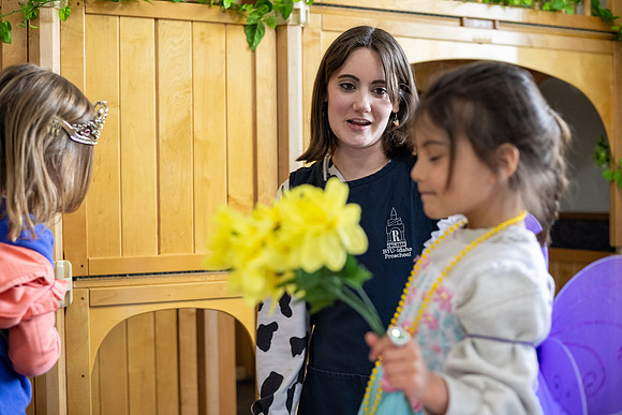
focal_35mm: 50
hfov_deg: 39.6
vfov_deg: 27.0
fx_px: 864
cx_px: 311
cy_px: 208
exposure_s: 1/500
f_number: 2.8
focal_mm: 50
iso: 2000
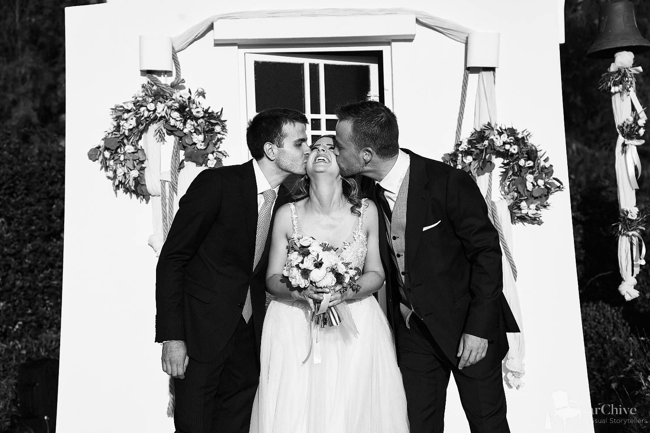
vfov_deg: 18.7
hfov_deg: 27.7
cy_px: 219
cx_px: 328
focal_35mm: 73
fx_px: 1318
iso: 100
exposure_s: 1/800
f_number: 5
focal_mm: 72
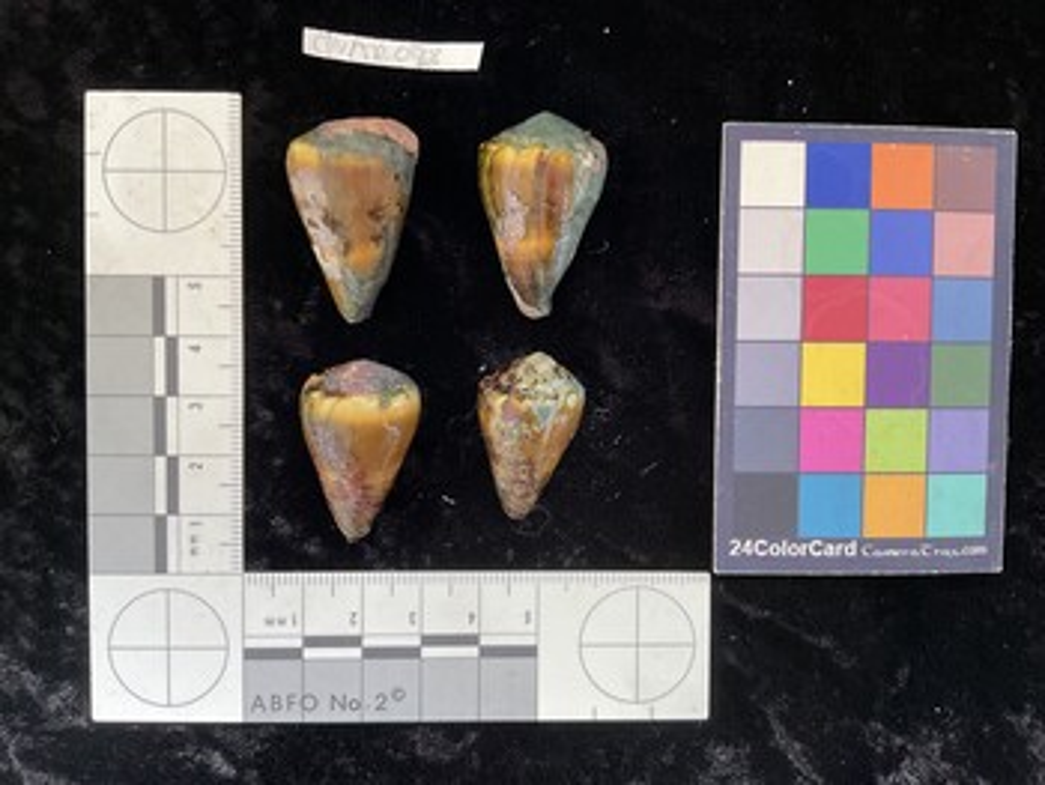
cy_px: 392
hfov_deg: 61.6
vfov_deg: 48.3
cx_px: 522
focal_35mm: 29
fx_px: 876
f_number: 1.8
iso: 80
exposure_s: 1/60
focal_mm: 3
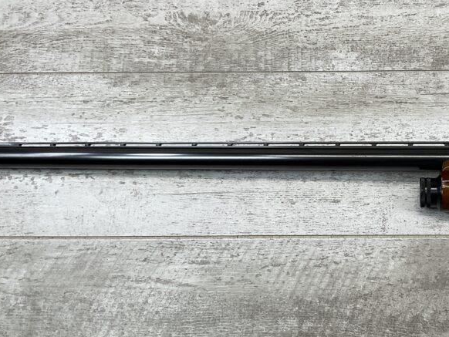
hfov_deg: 36.2
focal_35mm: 51
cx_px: 361
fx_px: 662
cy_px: 158
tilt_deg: -70.9
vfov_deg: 28.6
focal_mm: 3
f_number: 1.8
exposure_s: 1/190
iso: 16
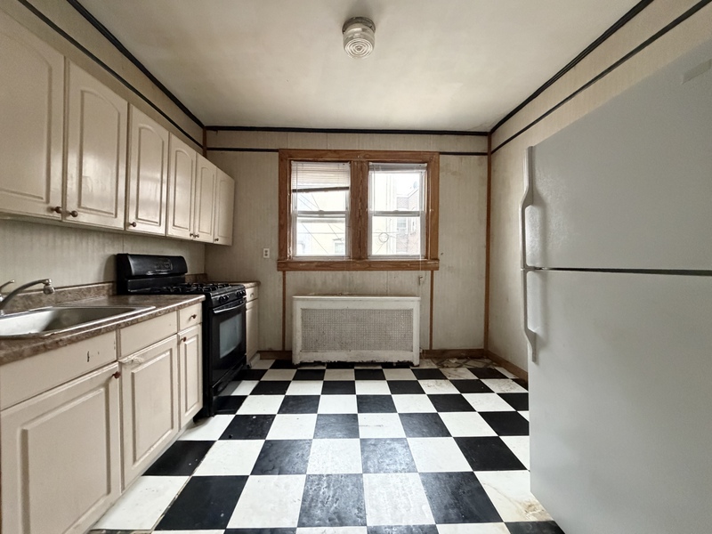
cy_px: 267
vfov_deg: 85.7
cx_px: 356
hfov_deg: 102.1
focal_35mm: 14
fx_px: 288
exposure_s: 1/60
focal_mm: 2.22
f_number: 2.2
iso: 800
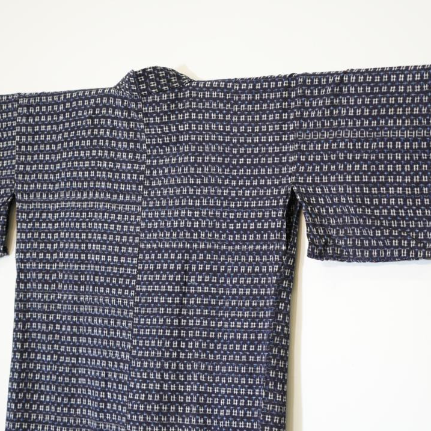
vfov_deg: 19.3
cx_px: 176
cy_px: 216
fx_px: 1268
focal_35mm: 90
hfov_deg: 19.3
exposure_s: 1/80
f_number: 4
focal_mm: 70
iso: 1600
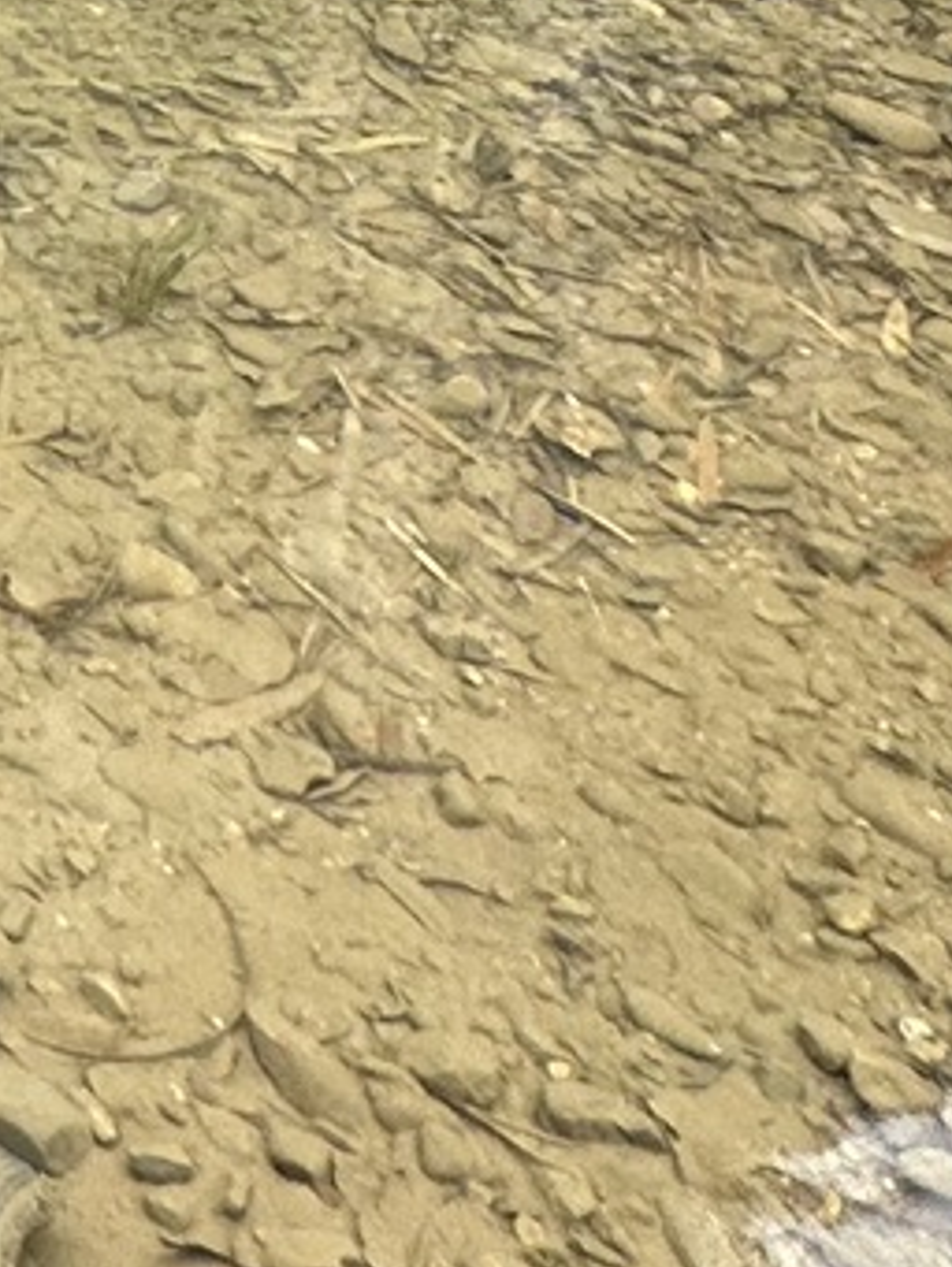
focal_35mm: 82
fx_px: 3005
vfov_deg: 15.8
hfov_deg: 13.8
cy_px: -1572
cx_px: -1205
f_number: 2.2
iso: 64
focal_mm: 2.22
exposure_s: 1/99
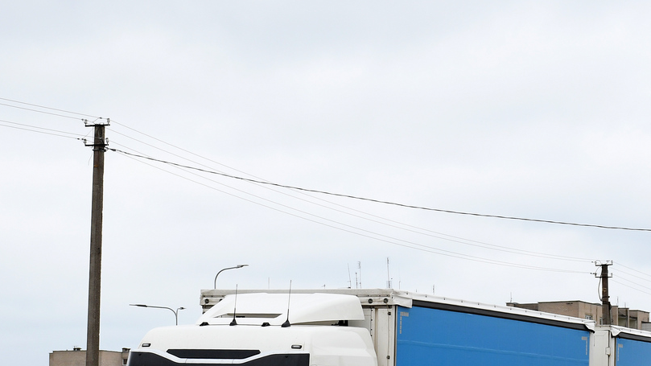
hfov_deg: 20.2
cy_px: 329
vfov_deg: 11.4
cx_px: 376
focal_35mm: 106
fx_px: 1830
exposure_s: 1/250
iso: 200
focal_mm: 42
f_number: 6.3
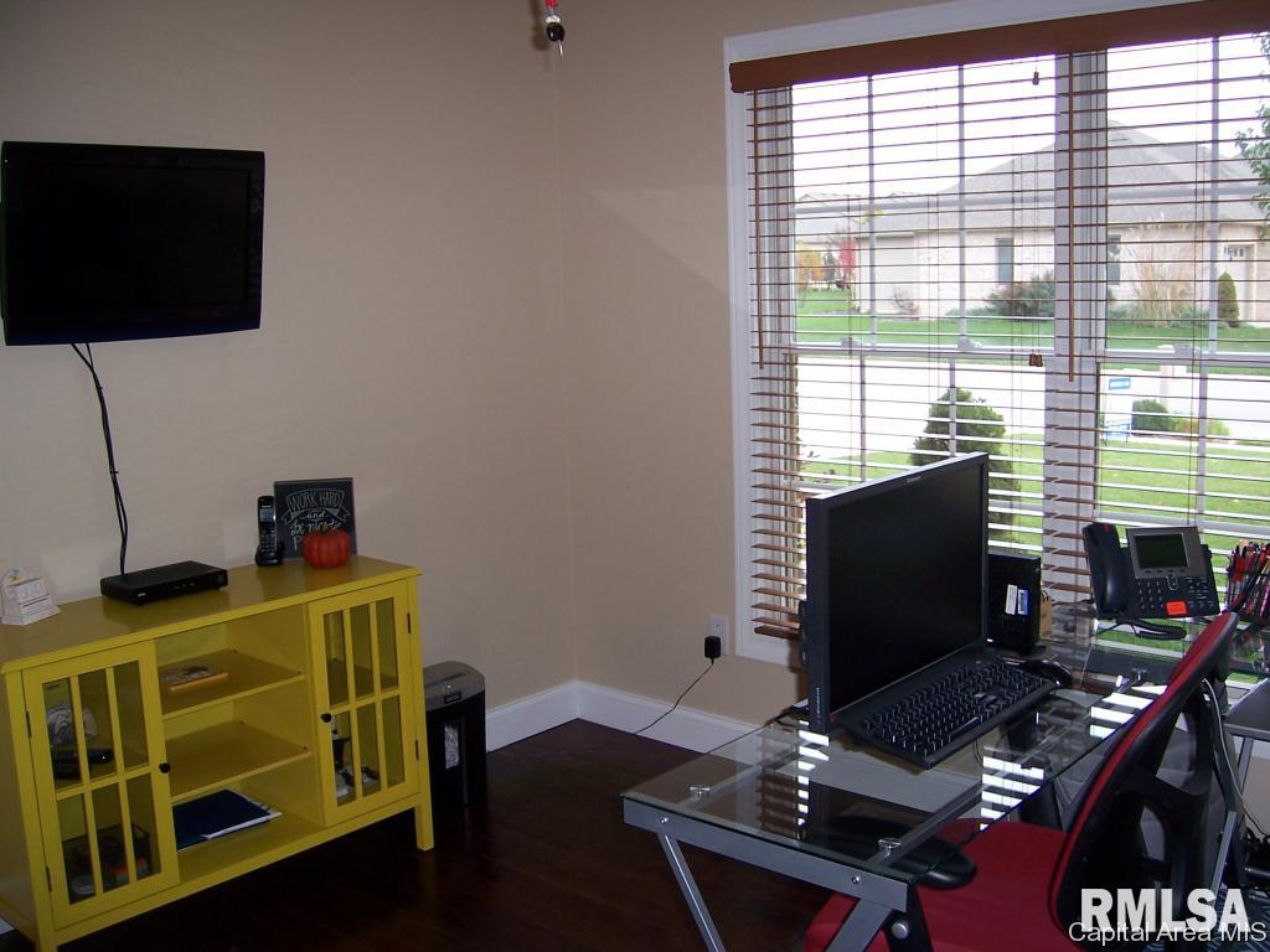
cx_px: 635
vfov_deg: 39.7
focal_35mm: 36
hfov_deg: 51.4
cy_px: 476
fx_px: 1321
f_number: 3
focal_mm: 6
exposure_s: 1/60
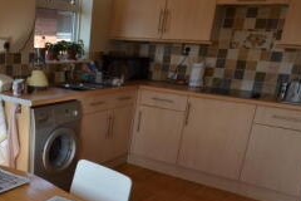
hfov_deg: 44.2
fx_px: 343
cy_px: 153
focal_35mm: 41
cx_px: 45
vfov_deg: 32.0
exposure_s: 1/125
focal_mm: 10
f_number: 5.6
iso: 140
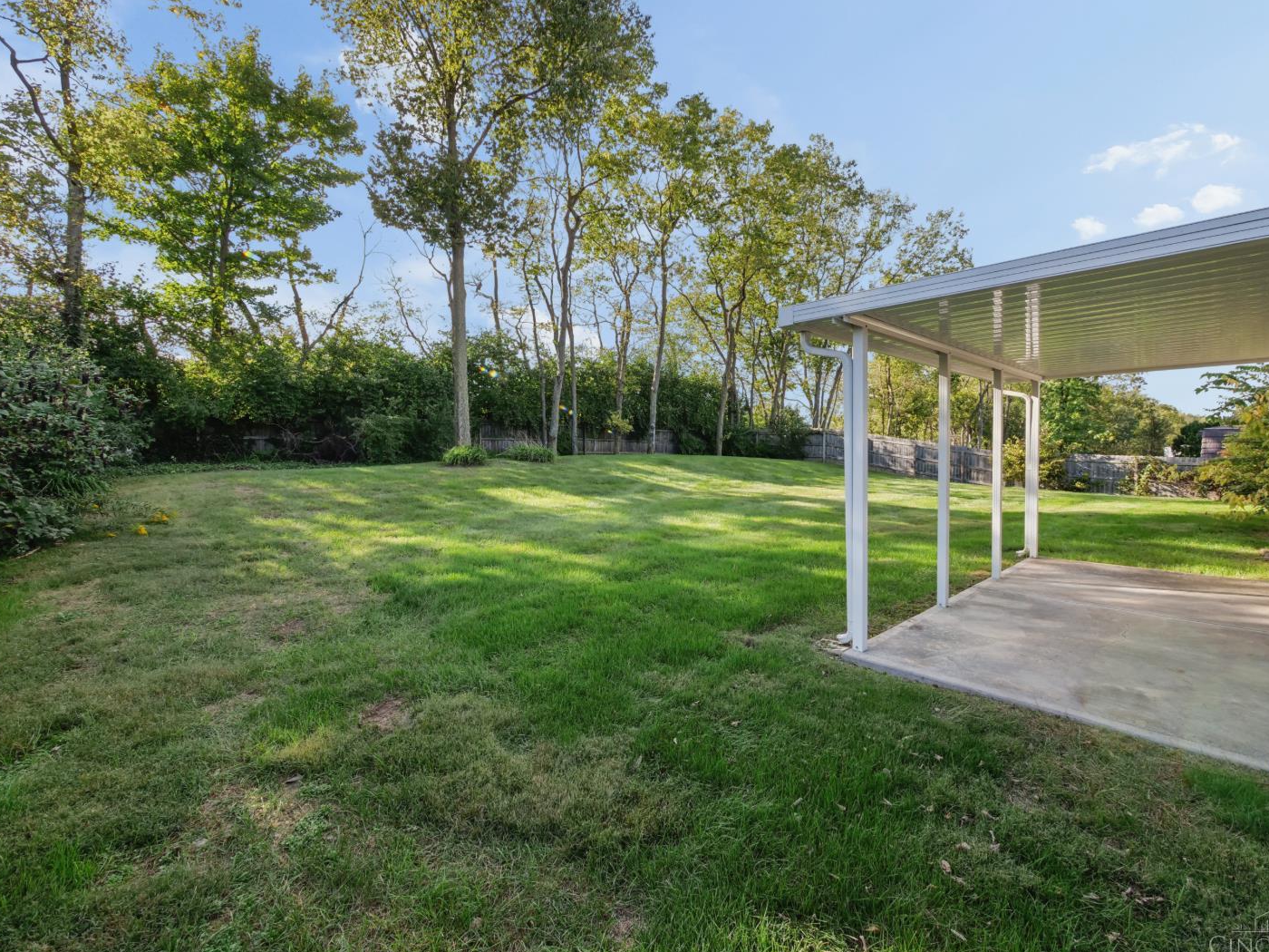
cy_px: 466
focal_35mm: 15
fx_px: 550
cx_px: 668
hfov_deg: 98.1
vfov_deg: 81.7
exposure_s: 1/125
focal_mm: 7
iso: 200
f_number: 8
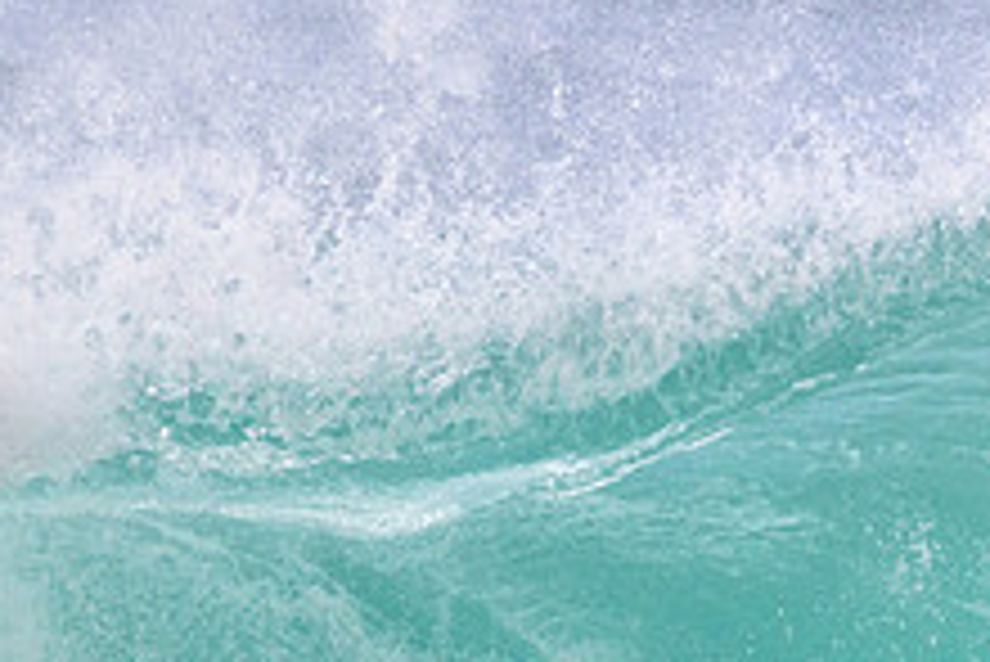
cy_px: 705
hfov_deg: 1.0
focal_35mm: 2105
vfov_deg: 0.7
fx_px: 57923
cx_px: 1030
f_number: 11
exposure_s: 1/2000
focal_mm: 800
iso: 1800
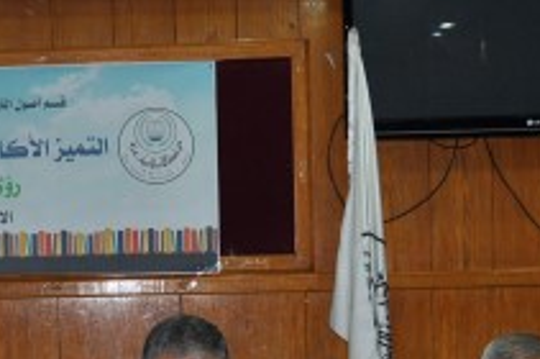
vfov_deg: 12.6
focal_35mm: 108
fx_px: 1613
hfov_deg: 18.5
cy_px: 323
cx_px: 4
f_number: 4.5
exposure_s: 1/60
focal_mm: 21
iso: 500
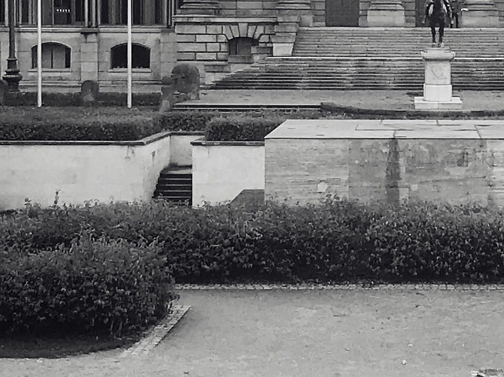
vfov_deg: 11.2
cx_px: 425
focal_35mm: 132
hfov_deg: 14.8
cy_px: 74
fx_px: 1922
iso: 20
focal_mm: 3.99
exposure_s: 1/870
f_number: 1.8
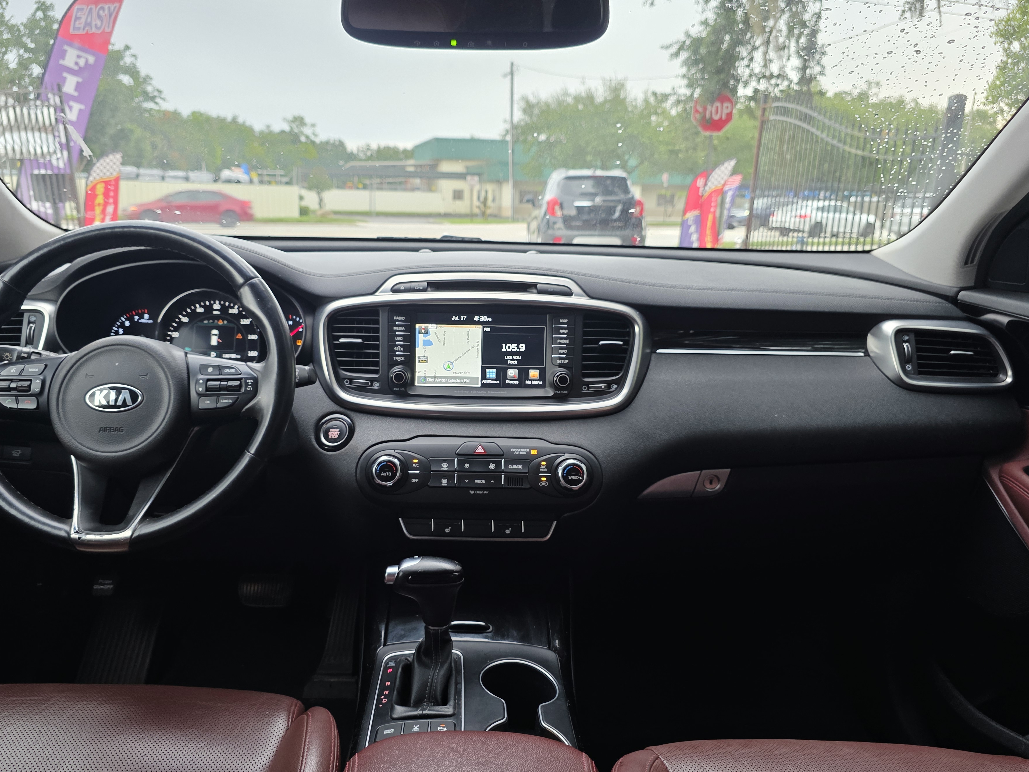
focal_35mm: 26
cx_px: 467
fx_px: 773
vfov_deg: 53.1
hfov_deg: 67.2
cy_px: 388
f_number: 1.7
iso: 160
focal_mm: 6.3
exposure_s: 1/100
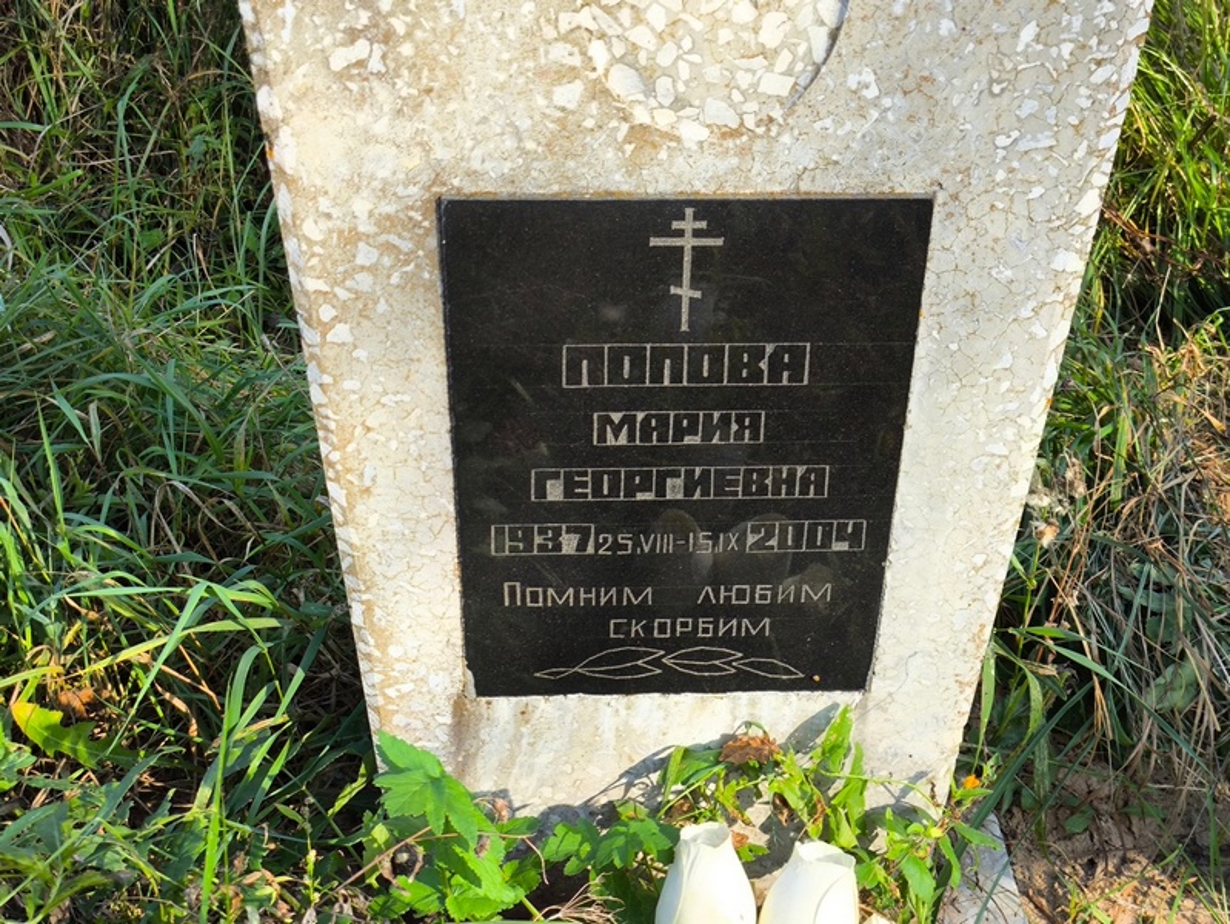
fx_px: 1777
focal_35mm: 50
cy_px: 462
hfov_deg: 38.2
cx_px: 615
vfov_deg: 29.1
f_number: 1.7
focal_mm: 4.71
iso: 50
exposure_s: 1/377
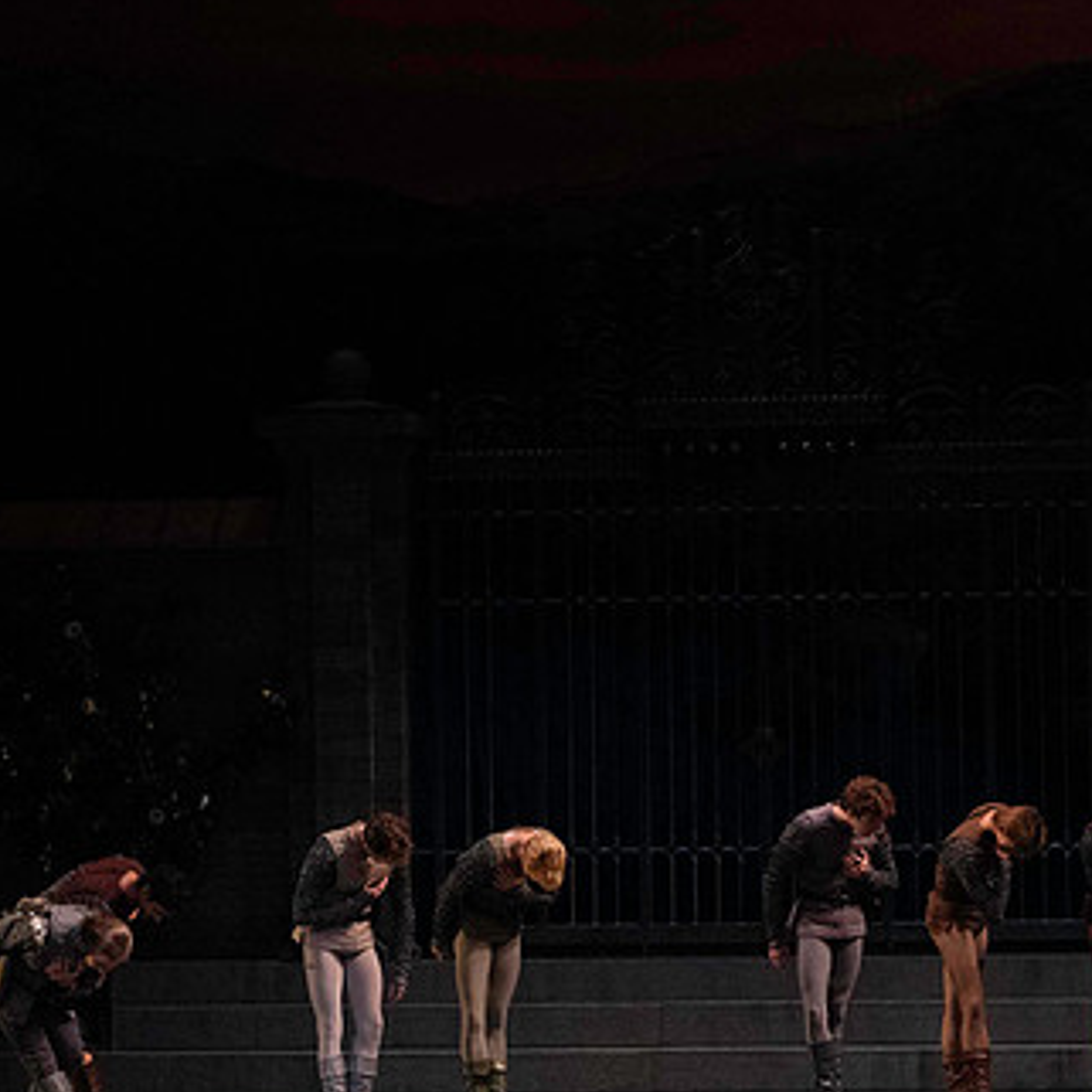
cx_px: 867
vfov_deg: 10.5
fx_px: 5925
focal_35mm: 166
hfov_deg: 10.5
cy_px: 624
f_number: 13
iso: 16000
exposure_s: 1/400
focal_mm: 108
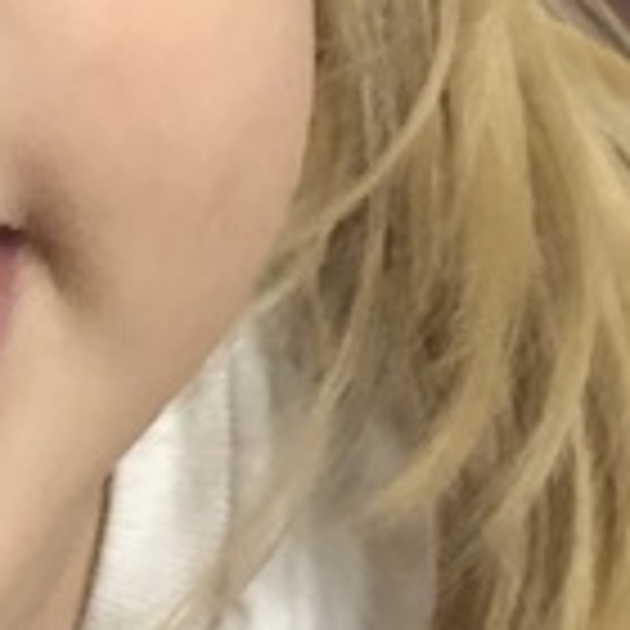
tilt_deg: -23.2
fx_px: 3727
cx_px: -158
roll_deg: -1.8
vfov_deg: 9.5
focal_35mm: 181
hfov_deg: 9.5
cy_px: -126
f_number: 1.8
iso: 50
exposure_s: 1/15
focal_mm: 3.99
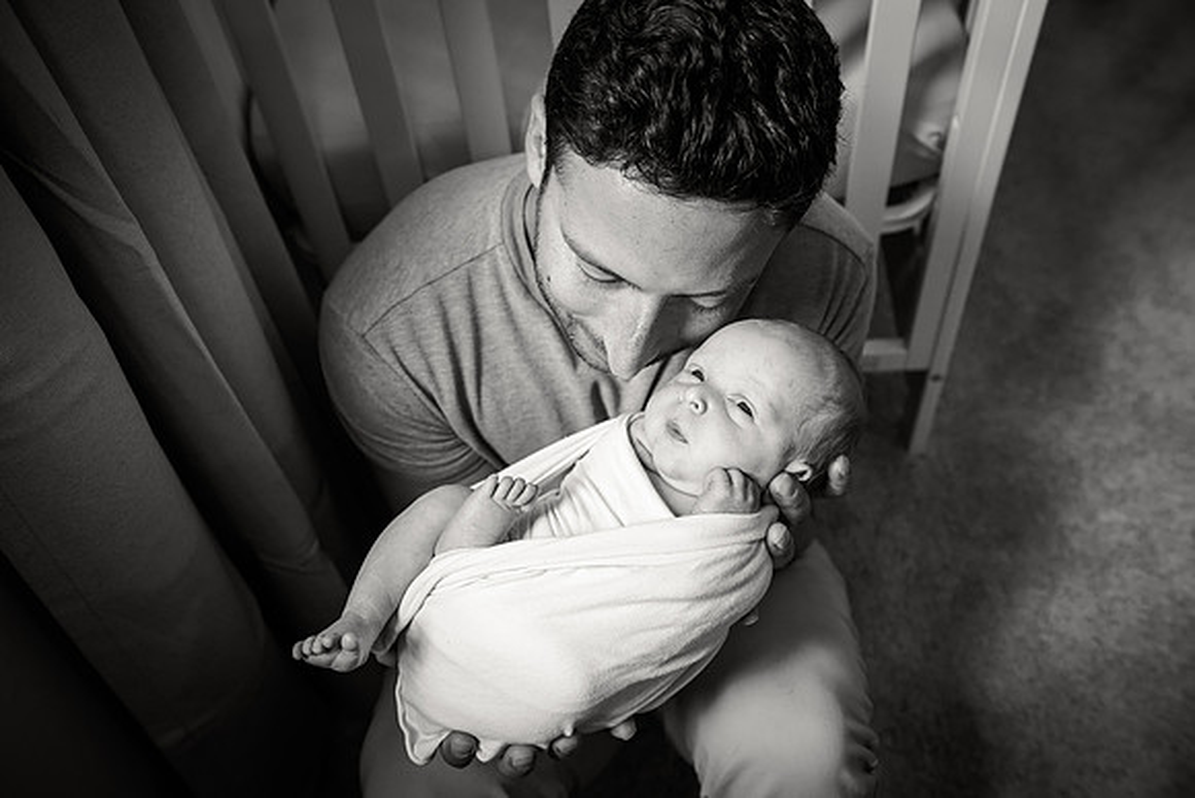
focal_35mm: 33
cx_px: 598
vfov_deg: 39.9
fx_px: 1097
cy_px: 399
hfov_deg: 57.2
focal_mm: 32
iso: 2000
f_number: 4
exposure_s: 1/200
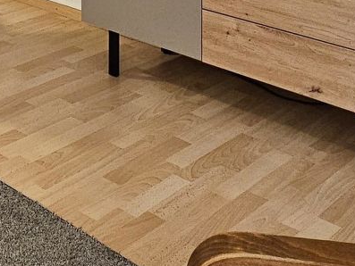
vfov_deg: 17.0
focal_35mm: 67
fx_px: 687
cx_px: -4
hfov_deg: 27.2
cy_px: -245
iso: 320
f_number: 2.2
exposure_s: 1/50
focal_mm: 2.2
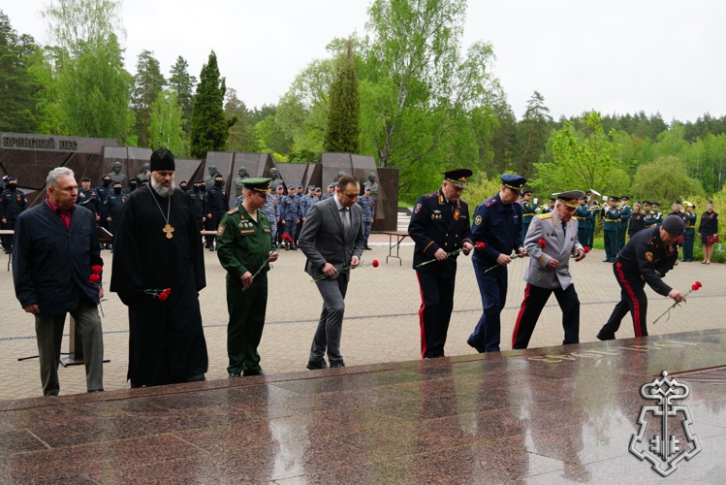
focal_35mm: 40
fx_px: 817
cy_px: 242
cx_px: 363
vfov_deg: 33.0
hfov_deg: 47.9
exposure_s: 1/100
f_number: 5
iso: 100
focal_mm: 27
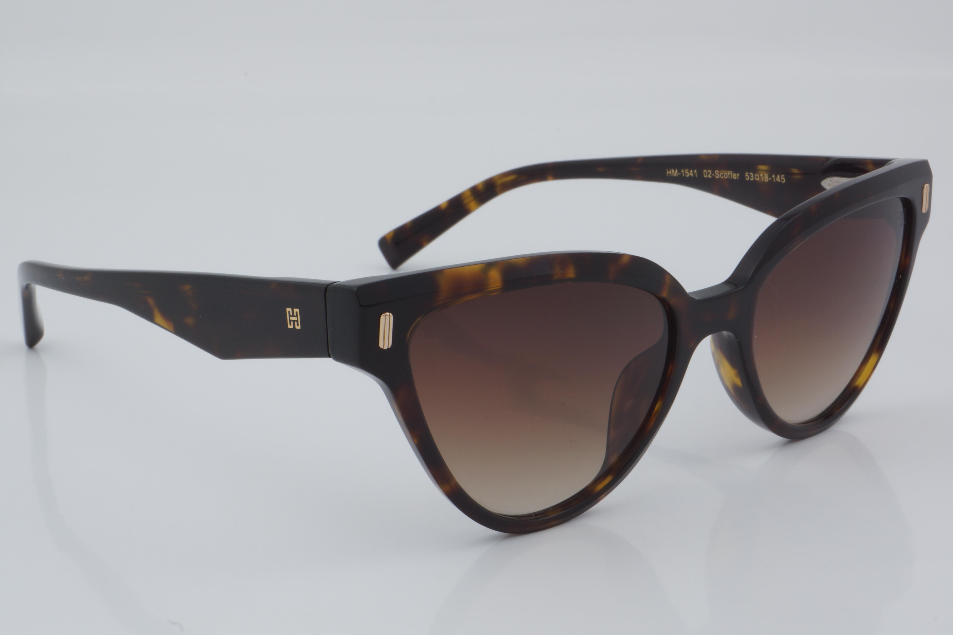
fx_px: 1985
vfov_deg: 18.2
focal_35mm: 75
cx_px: 476
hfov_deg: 27.0
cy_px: 318
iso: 100
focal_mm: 50
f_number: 32
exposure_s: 1/4
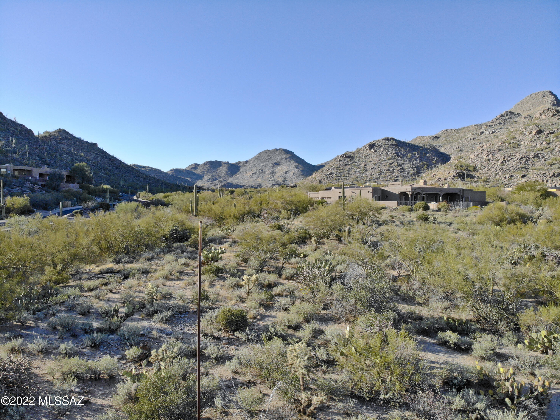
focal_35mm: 24
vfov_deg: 56.8
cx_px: 280
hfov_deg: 71.6
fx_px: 388
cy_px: 210
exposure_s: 1/550
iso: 100
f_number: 2.8
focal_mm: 4.5
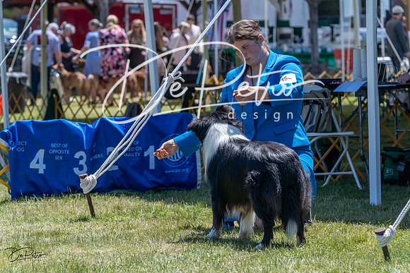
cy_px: 136
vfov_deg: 8.7
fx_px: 1800
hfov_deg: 13.0
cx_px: 205
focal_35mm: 158
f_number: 7.1
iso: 1250
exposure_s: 1/1600
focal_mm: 158
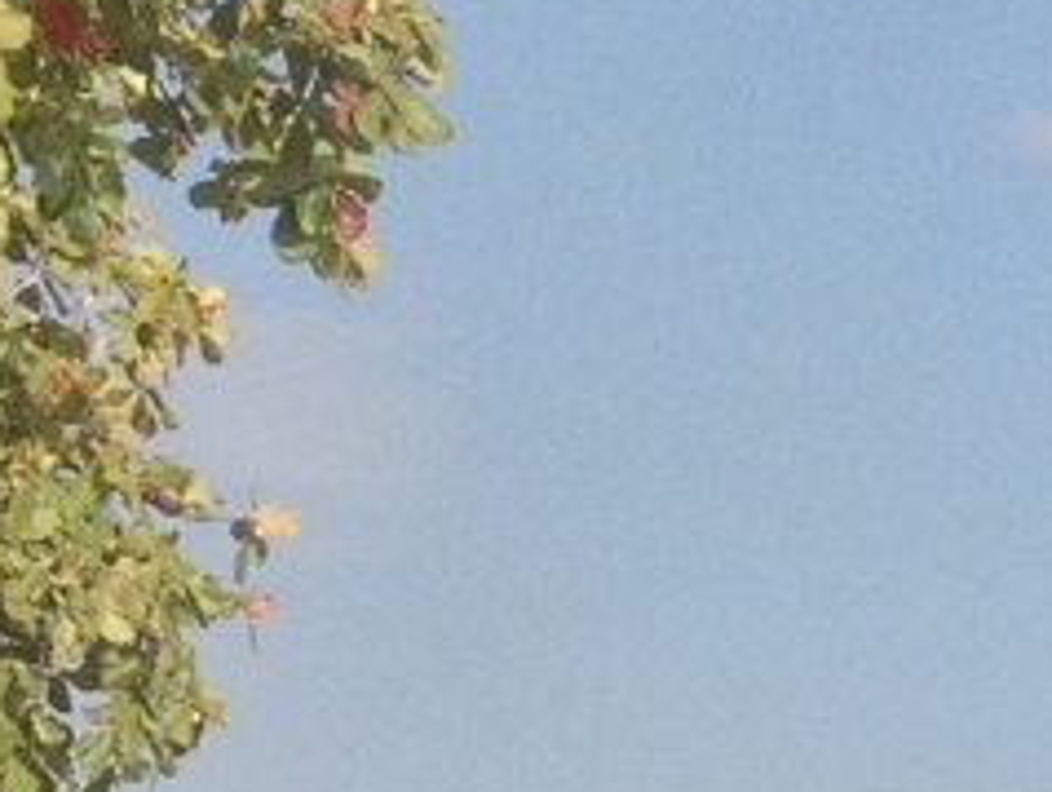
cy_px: 1066
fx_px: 7149
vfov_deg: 6.3
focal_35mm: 235
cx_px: 1786
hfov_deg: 8.2
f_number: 2.4
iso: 50
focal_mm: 4.28
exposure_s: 1/824
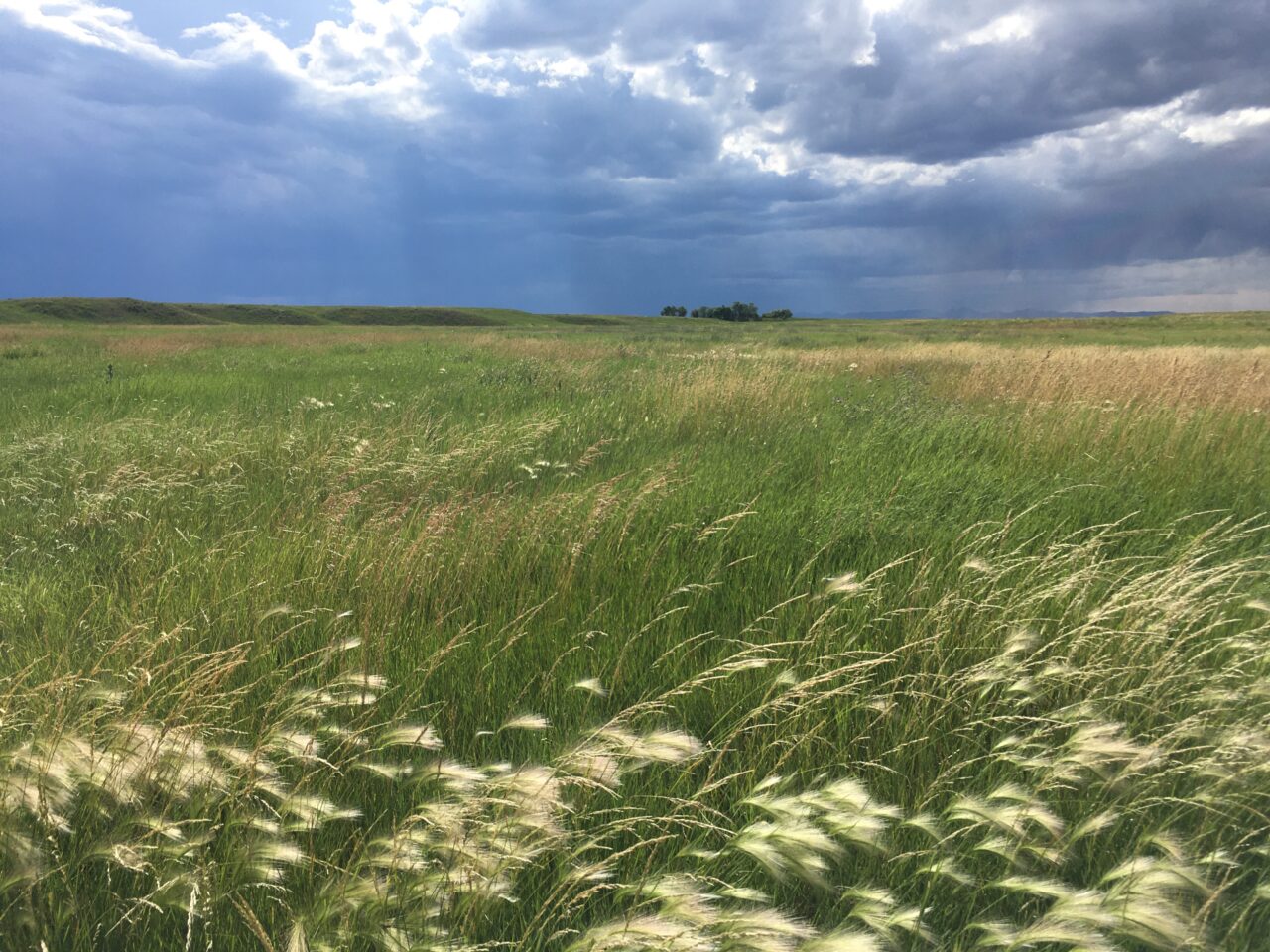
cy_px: 476
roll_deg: +0.0
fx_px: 1064
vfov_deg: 48.2
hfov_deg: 61.7
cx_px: 635
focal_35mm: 29
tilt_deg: -9.4
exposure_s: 1/2198
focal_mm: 4.15
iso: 25
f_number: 2.2
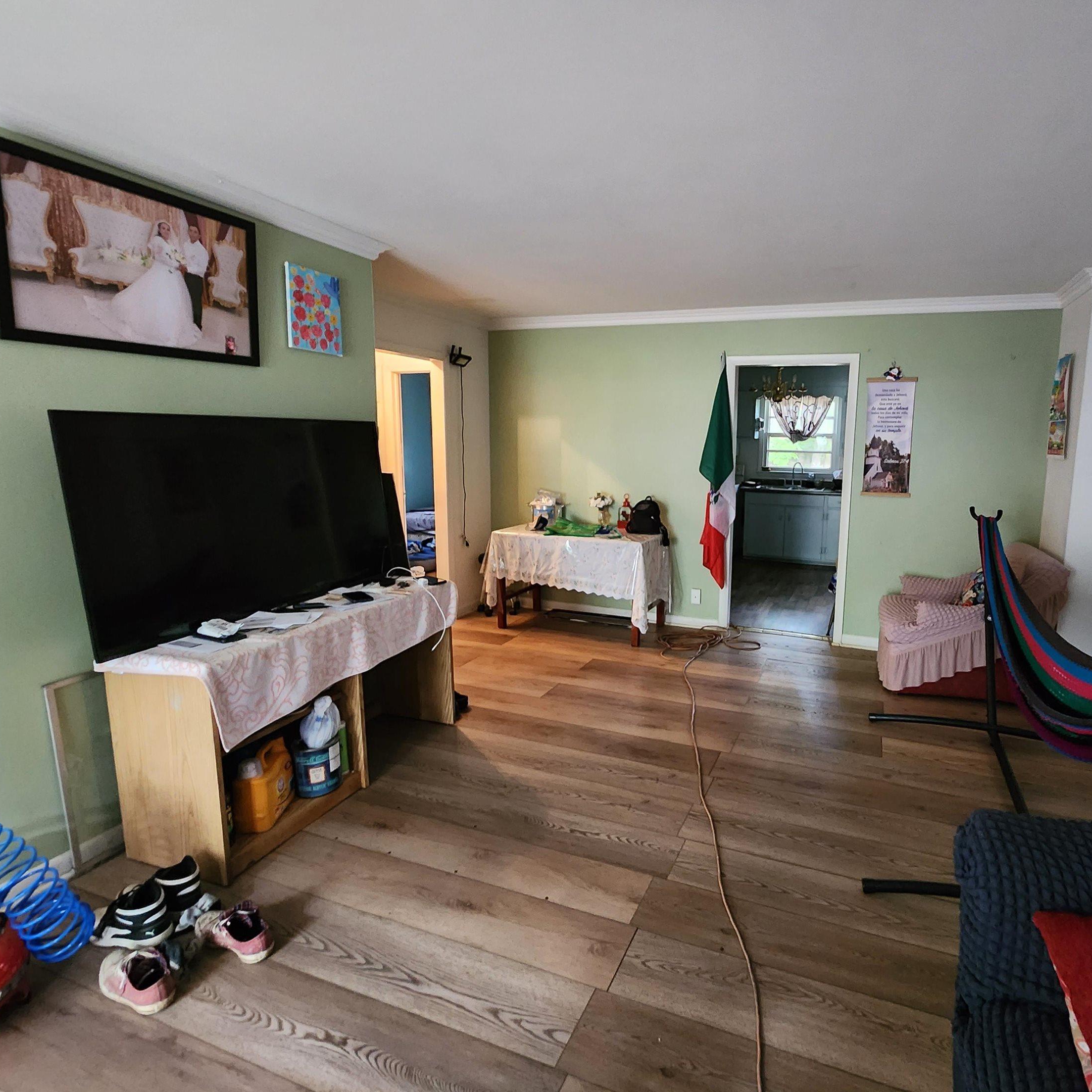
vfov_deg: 87.4
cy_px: 523
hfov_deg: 86.3
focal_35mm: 16
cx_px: 659
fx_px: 571
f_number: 2.2
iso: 800
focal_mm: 2.2
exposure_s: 1/25
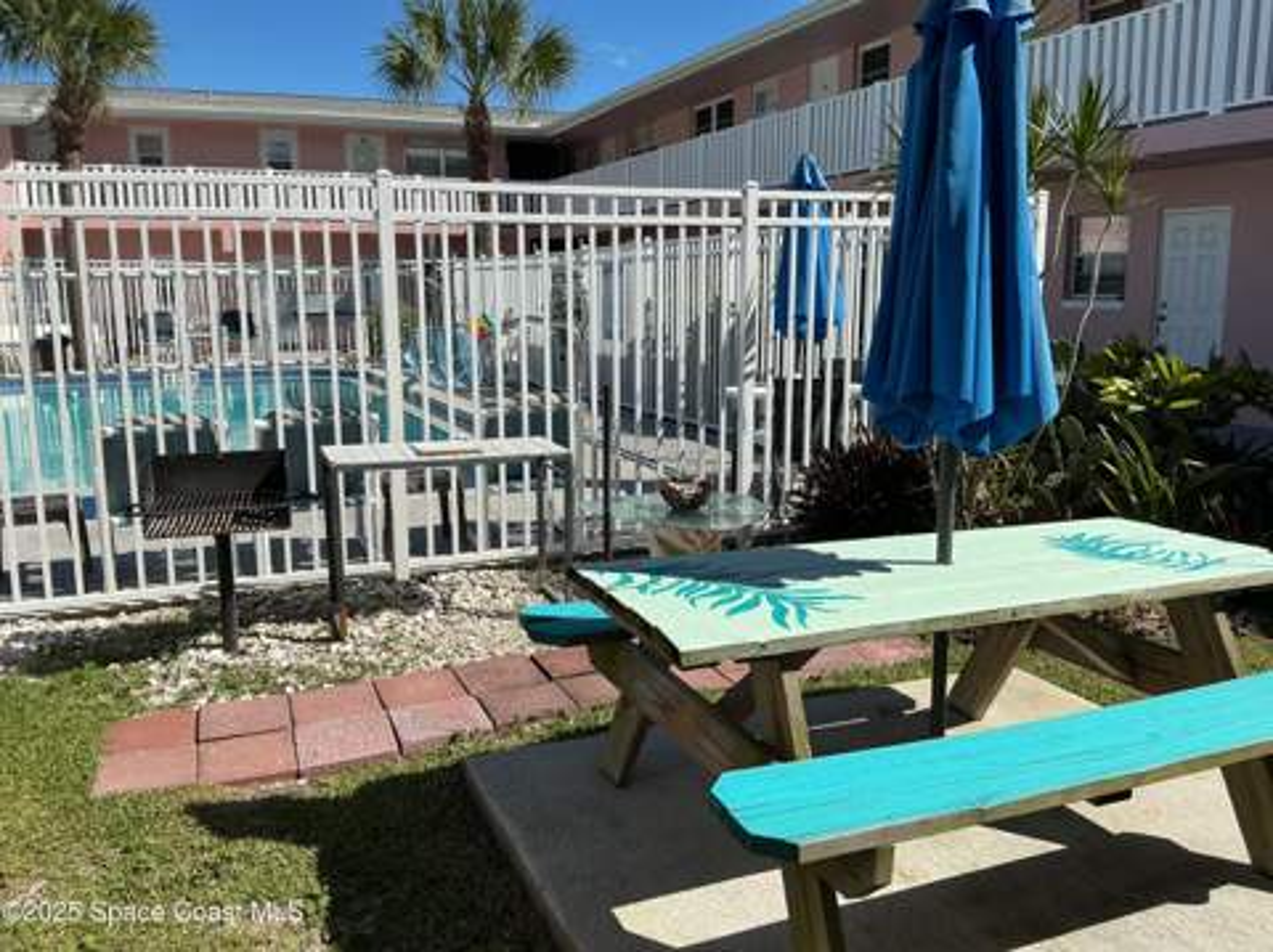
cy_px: 476
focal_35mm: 29
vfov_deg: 48.2
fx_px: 1065
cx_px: 636
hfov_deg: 61.7
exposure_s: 1/2667
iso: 25
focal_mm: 3
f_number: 1.8
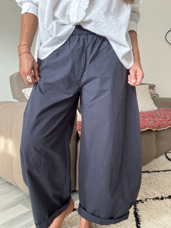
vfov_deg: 60.0
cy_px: 114
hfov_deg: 46.8
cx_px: 86
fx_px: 198
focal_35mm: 30
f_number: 1.9
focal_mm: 2.69
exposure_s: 1/60
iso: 200
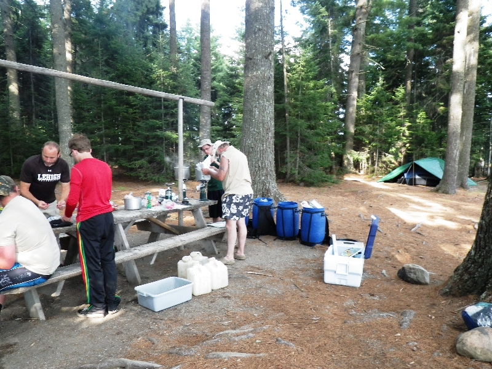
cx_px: 246
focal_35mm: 28
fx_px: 398
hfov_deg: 63.4
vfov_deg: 49.7
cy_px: 184
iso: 125
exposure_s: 1/50
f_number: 3.5
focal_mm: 5
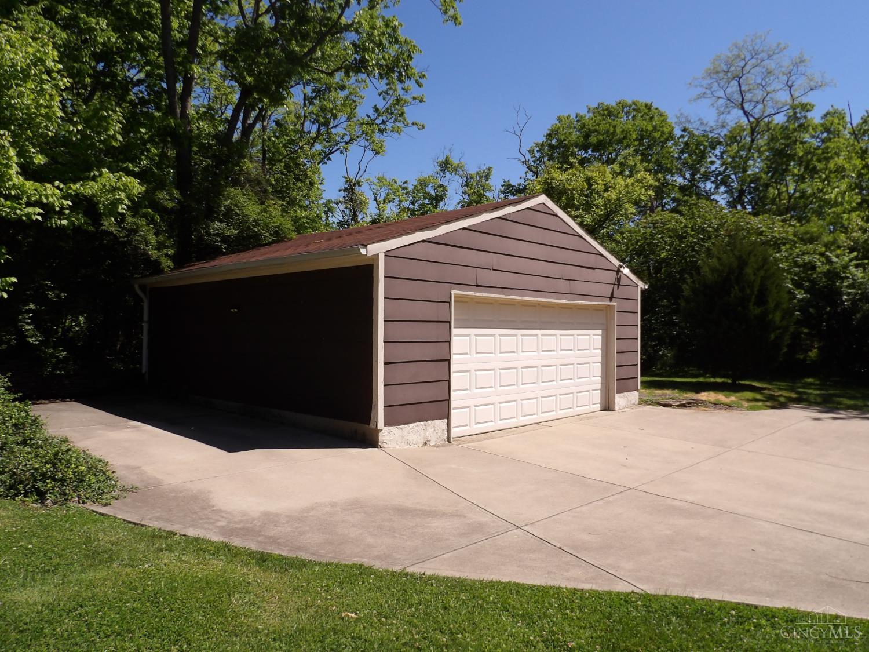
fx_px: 602
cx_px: 434
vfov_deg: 56.8
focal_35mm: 24
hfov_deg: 71.6
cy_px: 326
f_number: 4.6
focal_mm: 4.3
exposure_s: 1/511
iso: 100
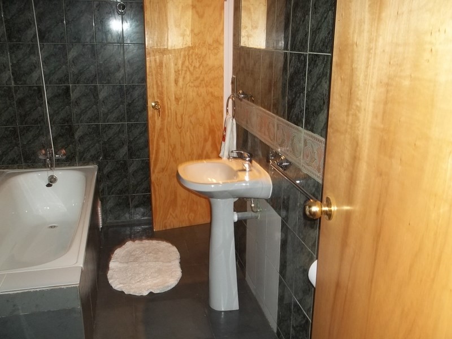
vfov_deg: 42.9
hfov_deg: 55.4
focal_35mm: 33
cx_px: 226
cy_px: 170
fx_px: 431
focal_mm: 5.9
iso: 160
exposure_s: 1/30
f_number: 3.3
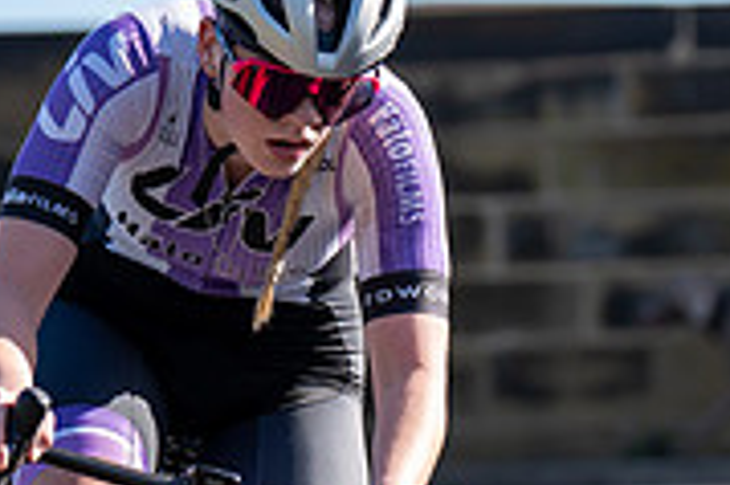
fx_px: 8813
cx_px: 482
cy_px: 418
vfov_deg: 3.2
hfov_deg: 4.7
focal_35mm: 435
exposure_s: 1/1000
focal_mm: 107
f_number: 3.5
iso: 160
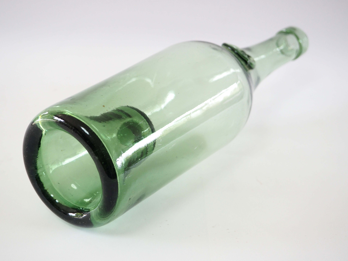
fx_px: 724
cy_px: 130
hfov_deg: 27.0
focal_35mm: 72
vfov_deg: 20.4
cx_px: 174
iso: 1000
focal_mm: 36
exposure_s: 1/80
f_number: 5.3
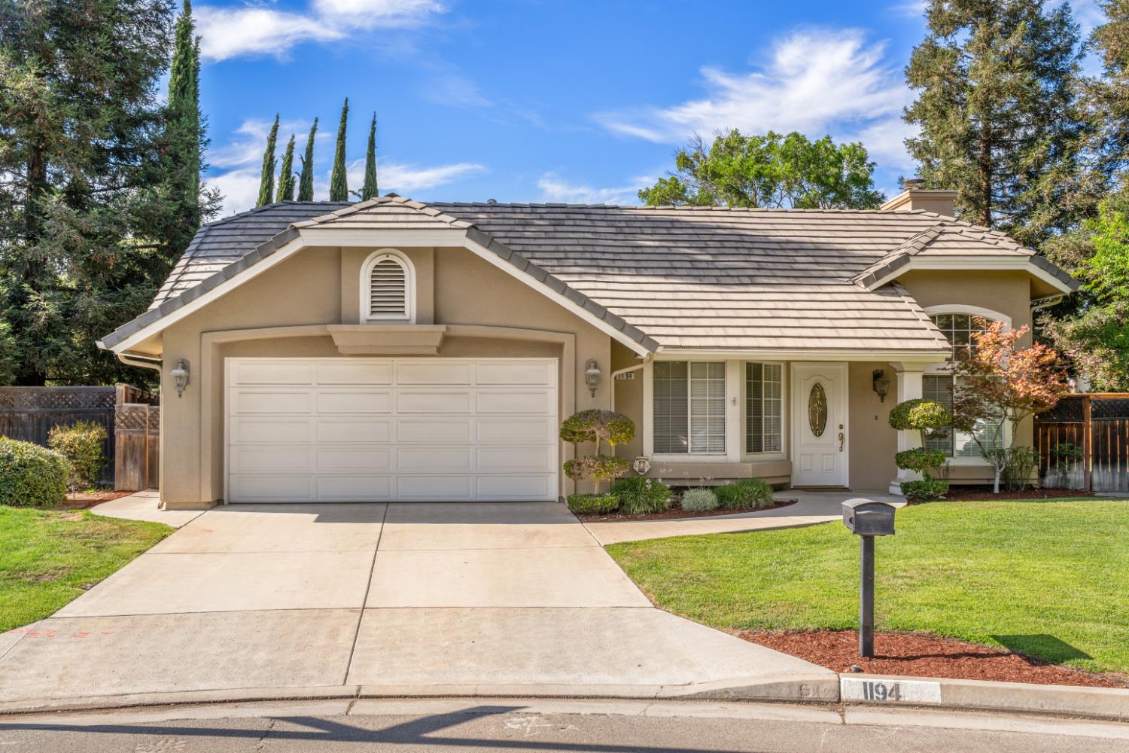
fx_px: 1007
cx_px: 564
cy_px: 376
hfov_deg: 58.6
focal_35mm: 32
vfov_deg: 41.0
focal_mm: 21.4
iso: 100
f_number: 7.1
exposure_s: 1/60
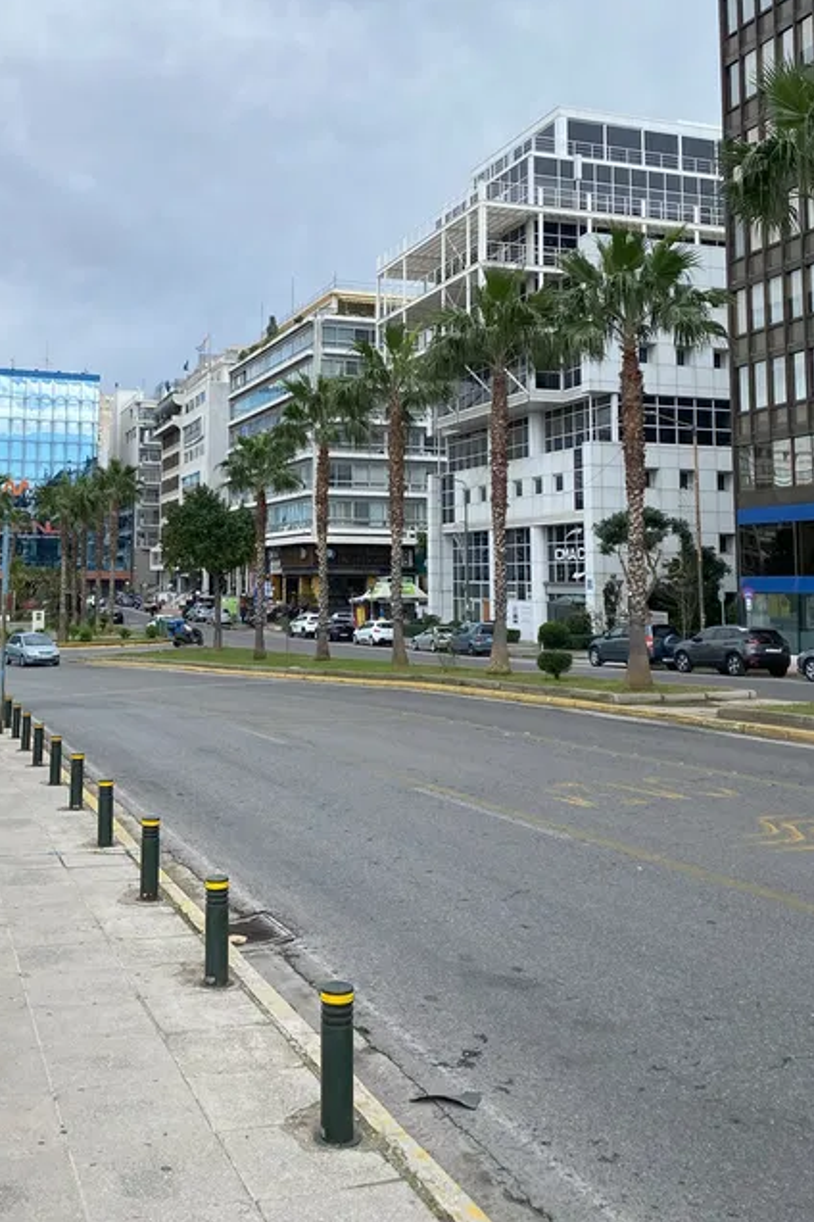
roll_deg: -0.2
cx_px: 315
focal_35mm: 34
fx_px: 1153
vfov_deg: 55.1
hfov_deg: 38.7
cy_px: 455
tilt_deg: +6.7
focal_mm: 4.25
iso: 32
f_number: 1.8
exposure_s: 1/1034
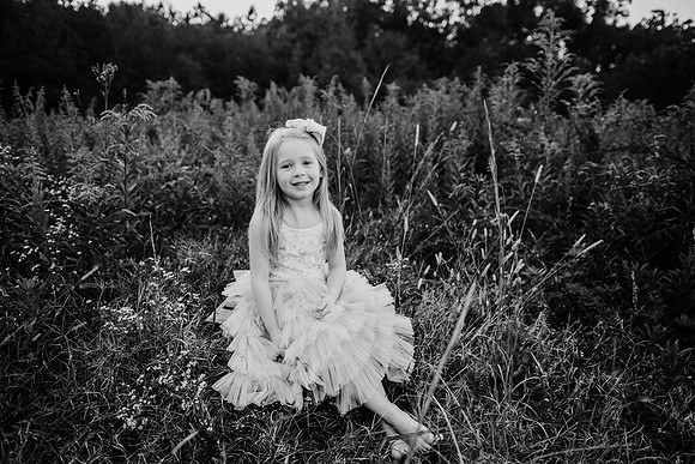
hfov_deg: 73.7
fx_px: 463
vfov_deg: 53.2
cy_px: 232
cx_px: 348
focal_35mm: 24
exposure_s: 1/800
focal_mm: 24
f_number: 2.5
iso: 250
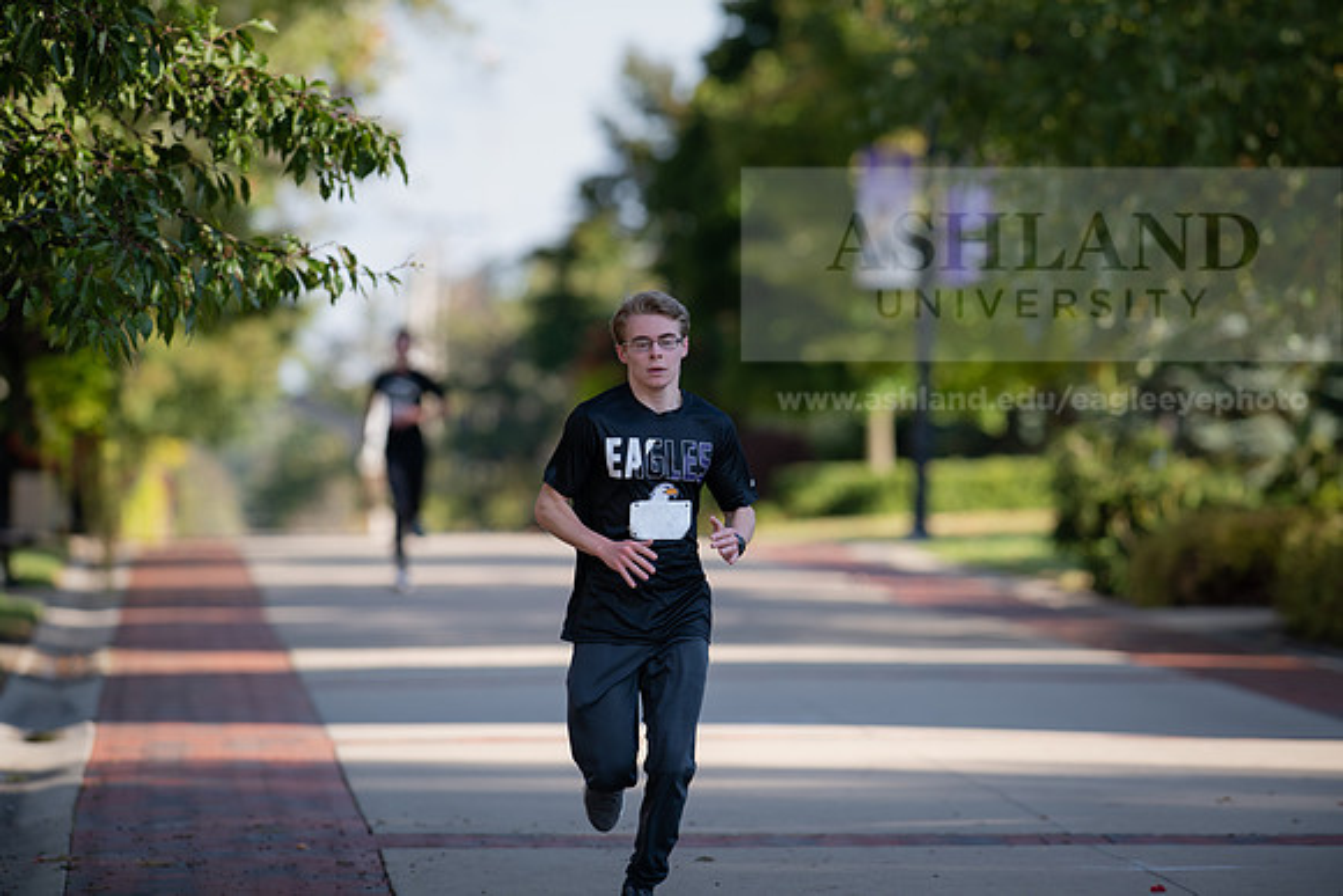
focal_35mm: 300
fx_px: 11194
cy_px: 448
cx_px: 672
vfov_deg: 4.6
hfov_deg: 6.9
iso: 200
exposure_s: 1/640
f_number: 4
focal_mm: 300
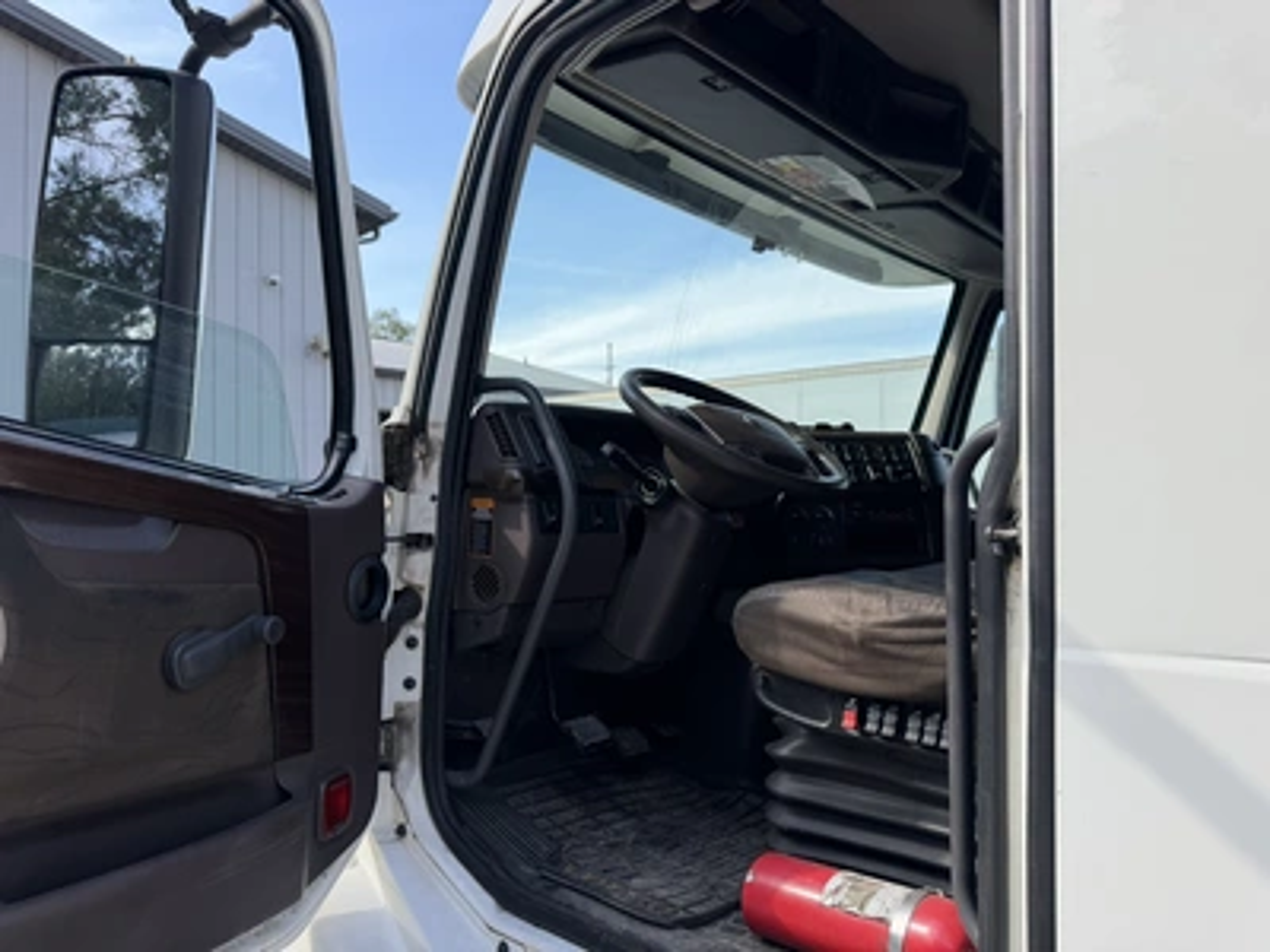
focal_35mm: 24
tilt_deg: +6.6
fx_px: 881
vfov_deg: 56.8
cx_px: 635
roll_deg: +3.1
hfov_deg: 71.6
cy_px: 476
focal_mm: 6.76
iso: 80
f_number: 1.78
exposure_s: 1/1689
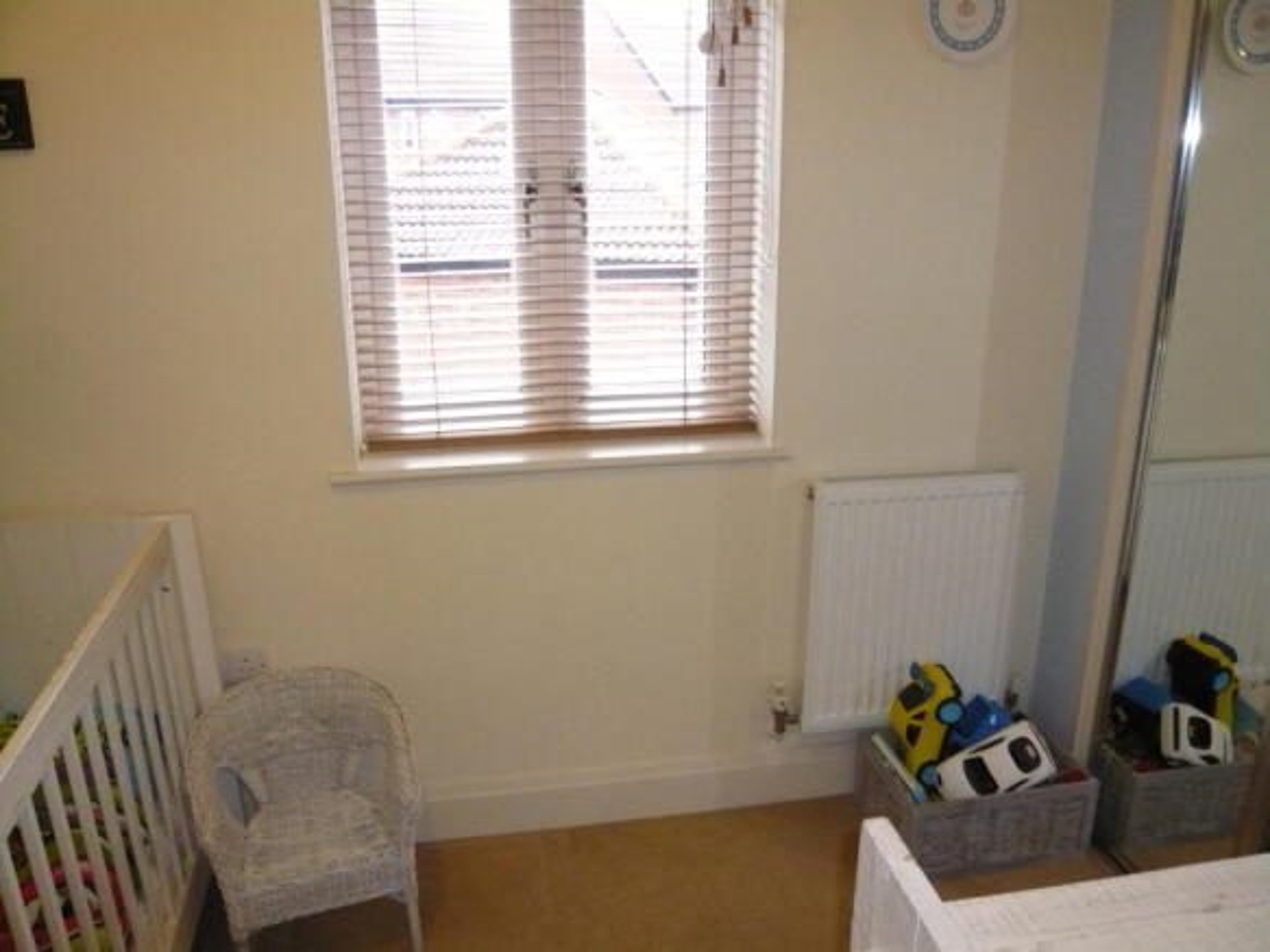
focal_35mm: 28
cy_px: 476
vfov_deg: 49.7
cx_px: 635
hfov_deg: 63.5
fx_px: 1027
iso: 400
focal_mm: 4.6
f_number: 2.8
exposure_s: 1/40
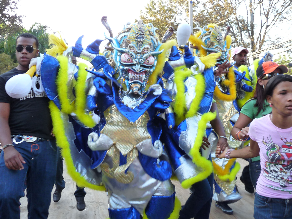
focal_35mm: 41
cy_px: 110
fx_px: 346
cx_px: 146
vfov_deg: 35.1
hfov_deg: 45.8
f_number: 2.8
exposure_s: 1/125
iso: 160
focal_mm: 5
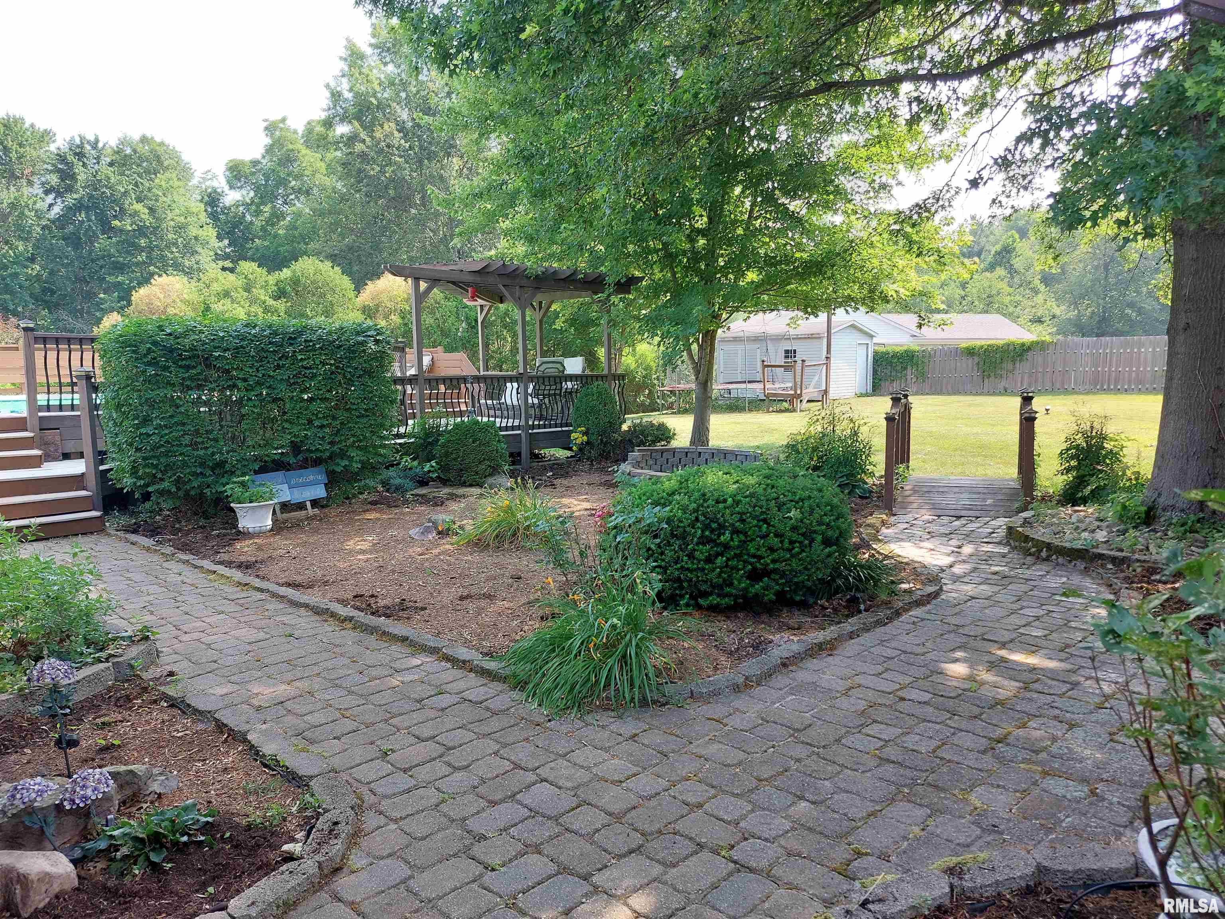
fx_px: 849
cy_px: 460
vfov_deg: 56.8
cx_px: 612
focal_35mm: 24
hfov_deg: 71.6
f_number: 1.8
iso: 32
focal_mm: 5.23
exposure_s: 1/120
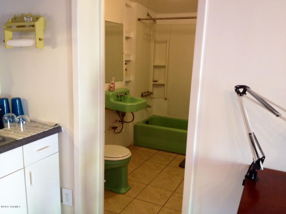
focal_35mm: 35
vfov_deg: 40.7
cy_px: 107
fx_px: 289
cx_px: 143
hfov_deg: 52.6
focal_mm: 4.28
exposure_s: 1/20
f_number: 2.4
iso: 80
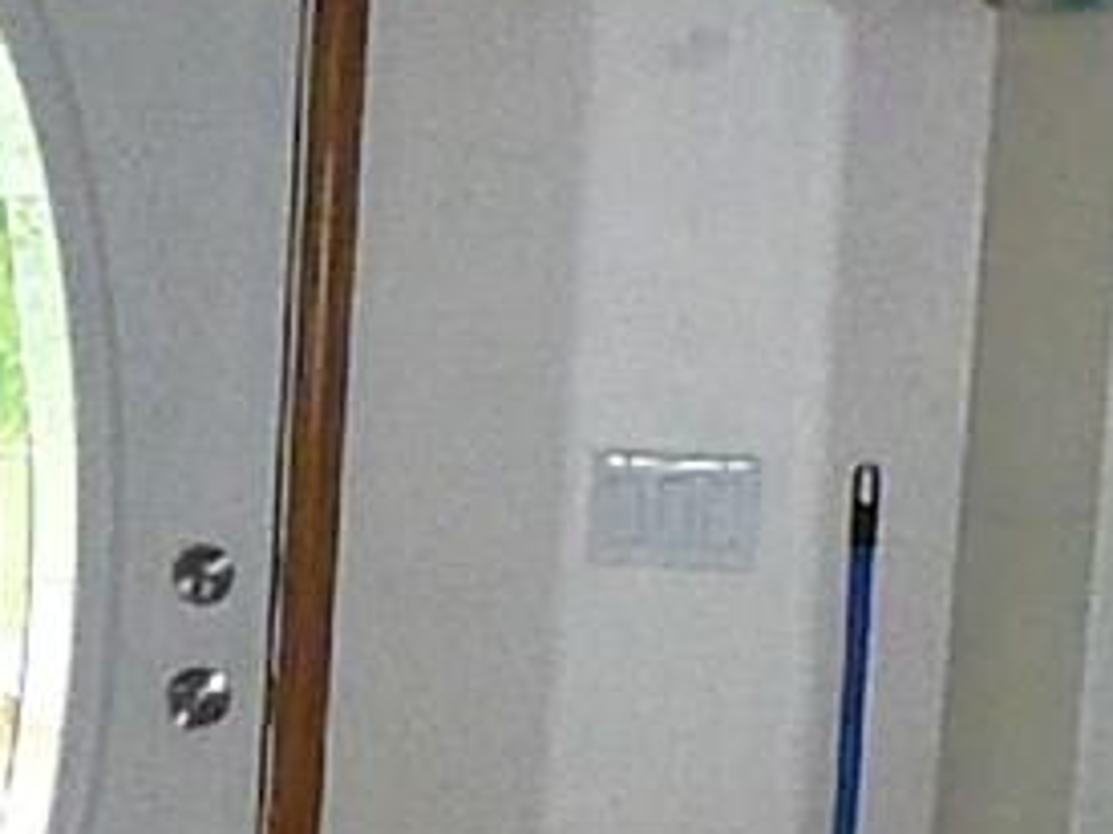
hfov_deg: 19.4
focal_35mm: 93
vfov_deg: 15.6
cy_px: 789
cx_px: -340
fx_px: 2989
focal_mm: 4.5
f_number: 3.1
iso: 1600
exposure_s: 1/60
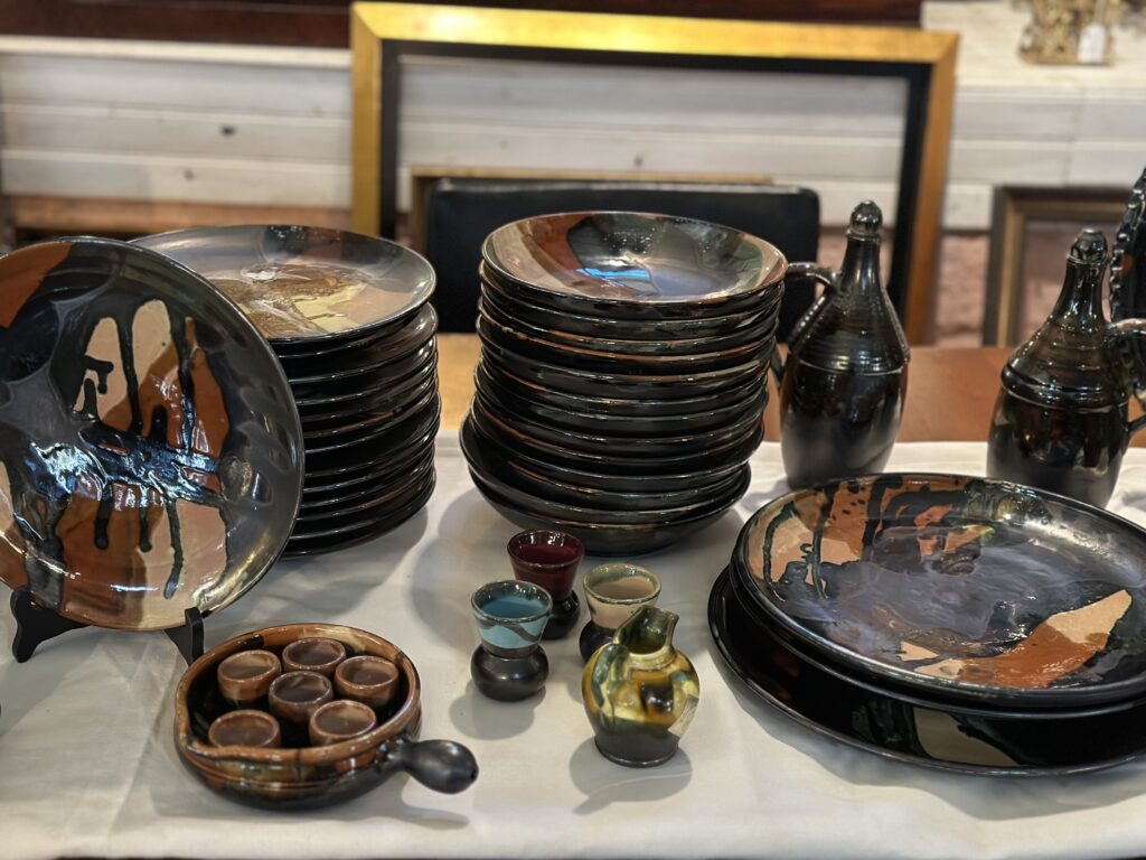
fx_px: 1589
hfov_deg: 39.7
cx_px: 573
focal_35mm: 48
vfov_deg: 30.3
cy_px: 430
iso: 640
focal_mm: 6.86
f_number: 1.78
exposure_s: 1/33
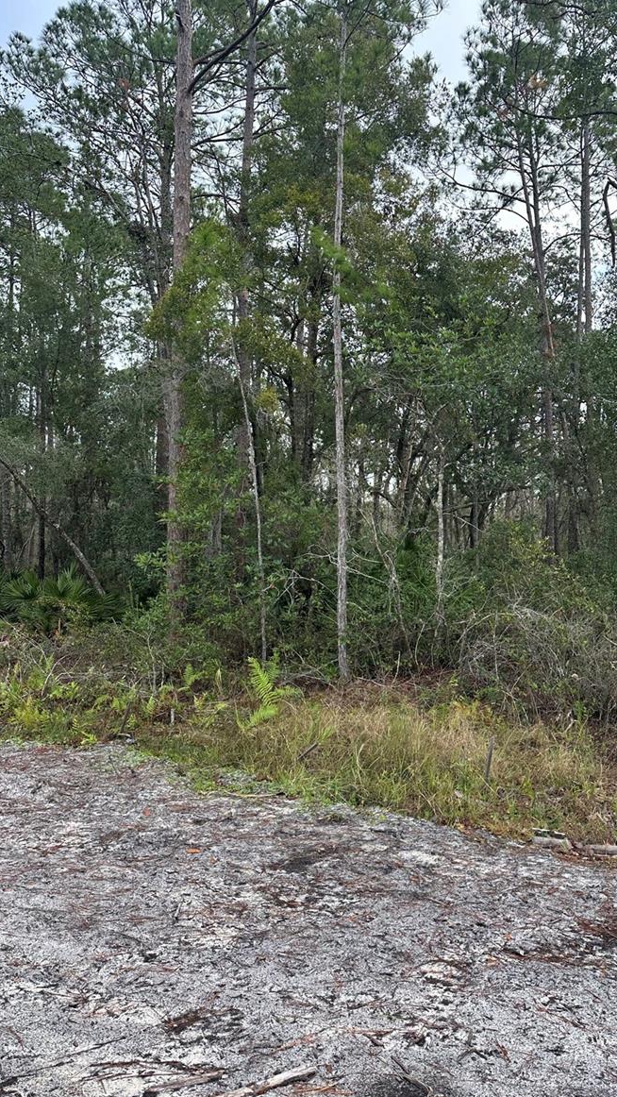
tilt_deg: +3.4
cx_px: 392
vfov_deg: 69.8
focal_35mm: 27
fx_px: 785
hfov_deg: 42.5
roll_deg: +0.9
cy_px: 536
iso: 80
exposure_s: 1/604
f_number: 1.78
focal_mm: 6.86
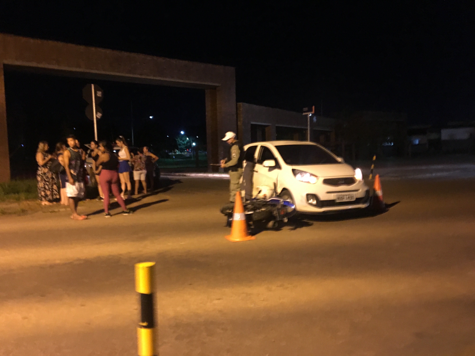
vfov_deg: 48.2
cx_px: 238
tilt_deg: -7.6
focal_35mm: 29
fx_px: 398
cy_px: 178
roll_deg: +0.0
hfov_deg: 61.7
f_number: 2.2
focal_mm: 4.15
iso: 400
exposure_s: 1/15
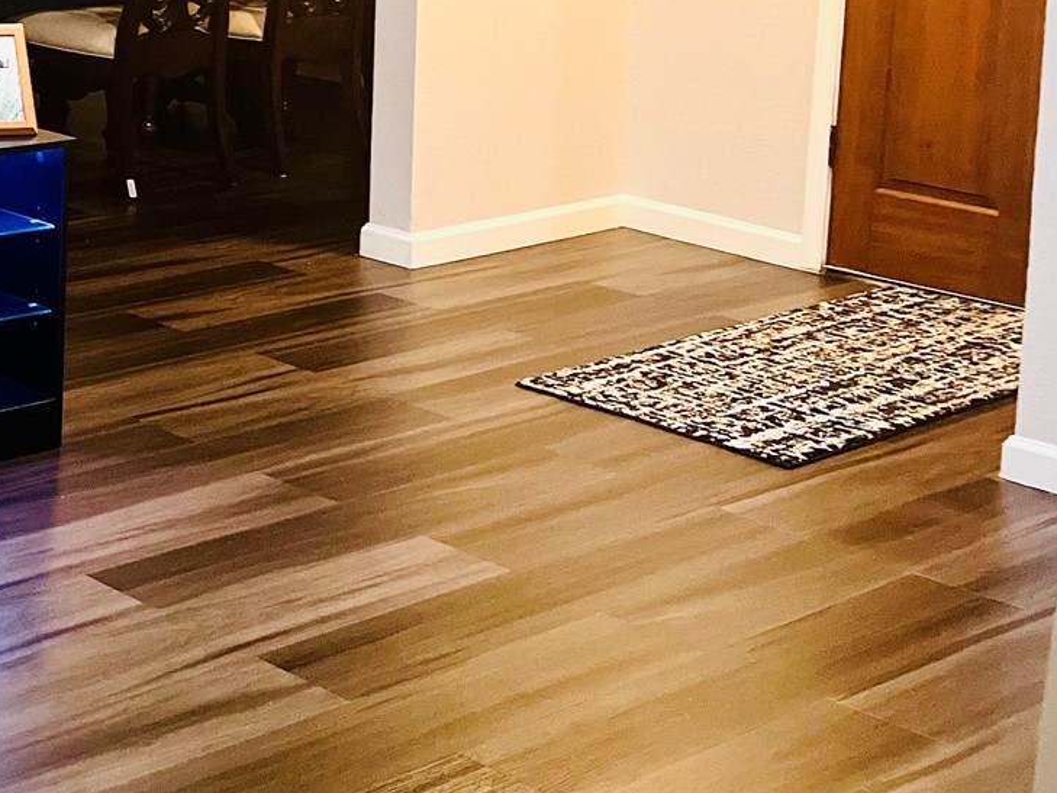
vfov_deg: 19.3
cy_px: -75
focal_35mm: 73
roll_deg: -1.0
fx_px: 2229
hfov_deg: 23.4
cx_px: -333
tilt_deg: -6.3
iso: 250
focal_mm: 5.7
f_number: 1.5
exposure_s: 1/60
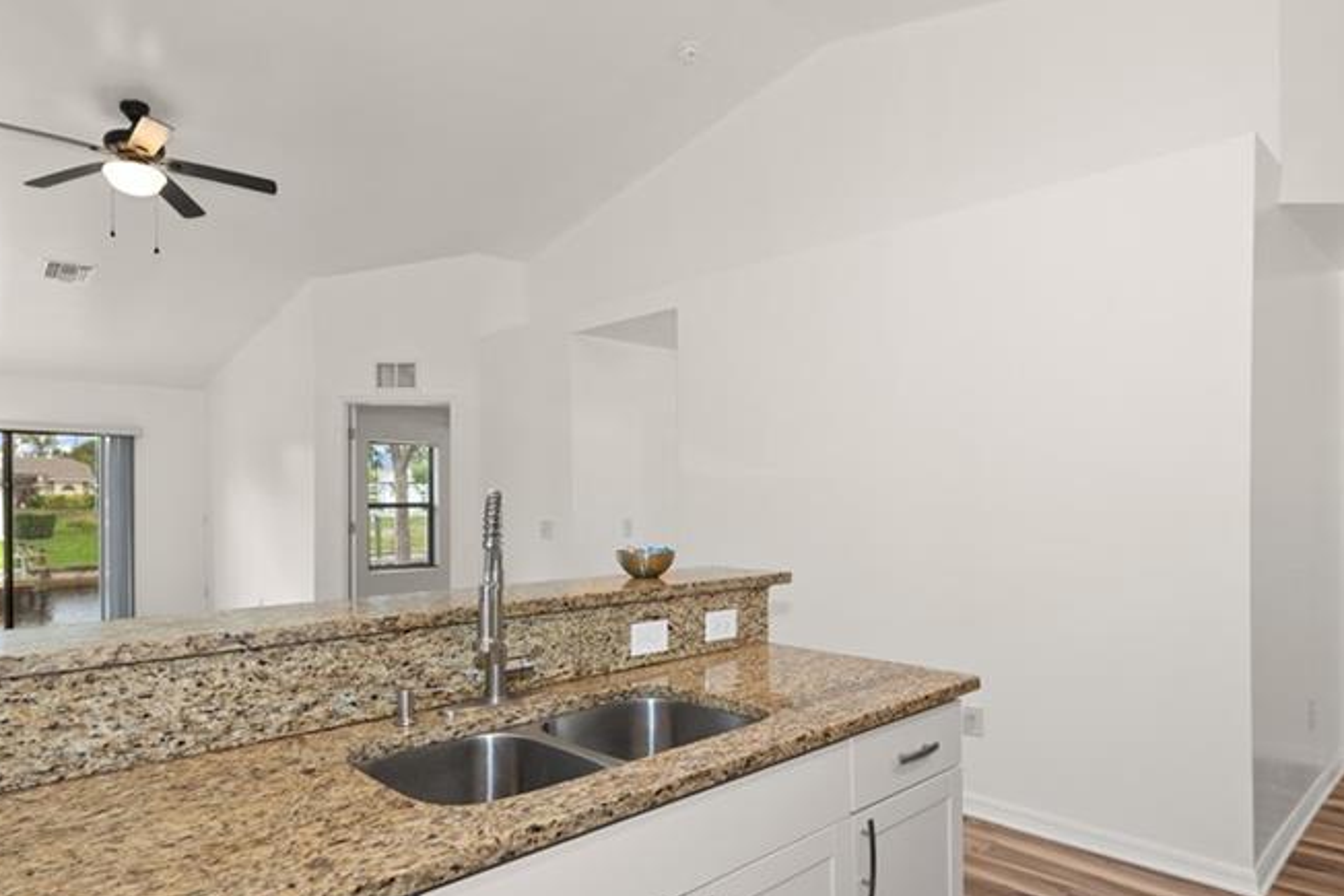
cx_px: 629
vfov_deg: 57.1
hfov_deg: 78.5
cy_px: 506
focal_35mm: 22
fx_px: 821
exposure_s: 1/60
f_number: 5
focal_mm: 14
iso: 250
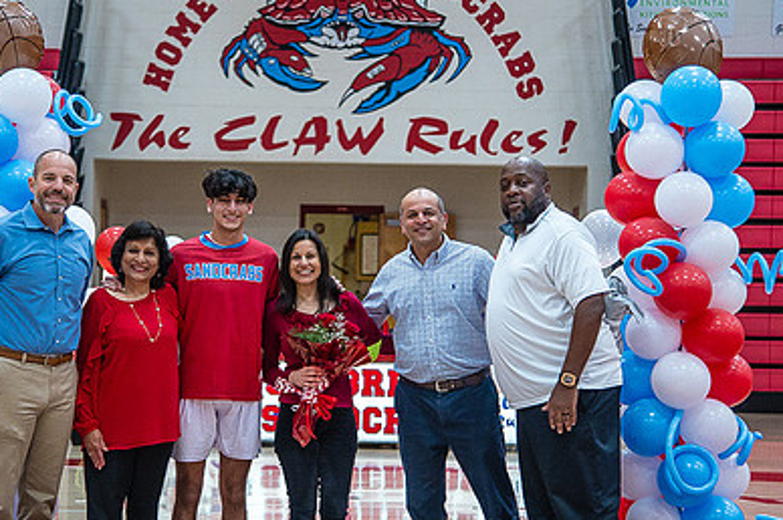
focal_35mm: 112
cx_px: 317
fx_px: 2434
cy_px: 290
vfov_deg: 12.2
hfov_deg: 18.3
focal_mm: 75
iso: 2000
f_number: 4
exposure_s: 1/320
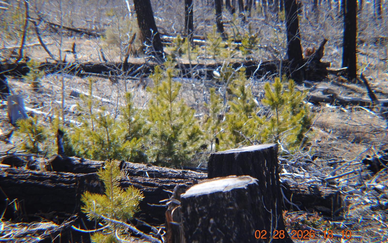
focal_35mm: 85
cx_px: 193
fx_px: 894
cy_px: 123
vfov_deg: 15.5
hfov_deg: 24.5
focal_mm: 55
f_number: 6.3
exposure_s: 1/160
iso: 100
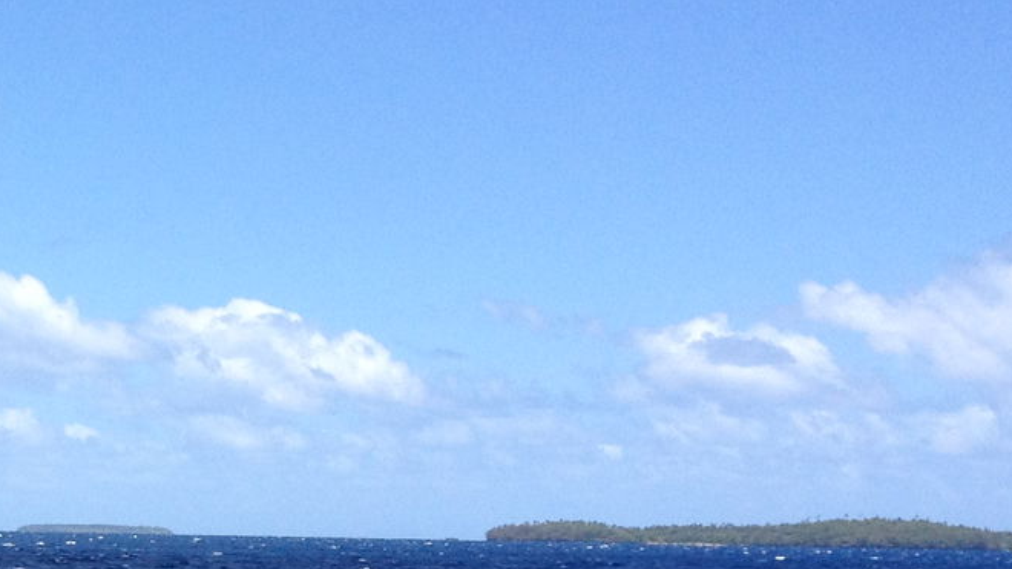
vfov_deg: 10.9
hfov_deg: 18.4
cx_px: -181
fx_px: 2978
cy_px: 477
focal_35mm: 111
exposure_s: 1/1577
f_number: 2.4
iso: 50
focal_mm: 4.28
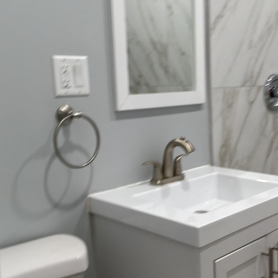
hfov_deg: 36.6
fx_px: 418
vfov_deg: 36.8
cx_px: 170
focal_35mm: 46
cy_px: 139
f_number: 1.8
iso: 64
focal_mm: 3
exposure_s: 1/60
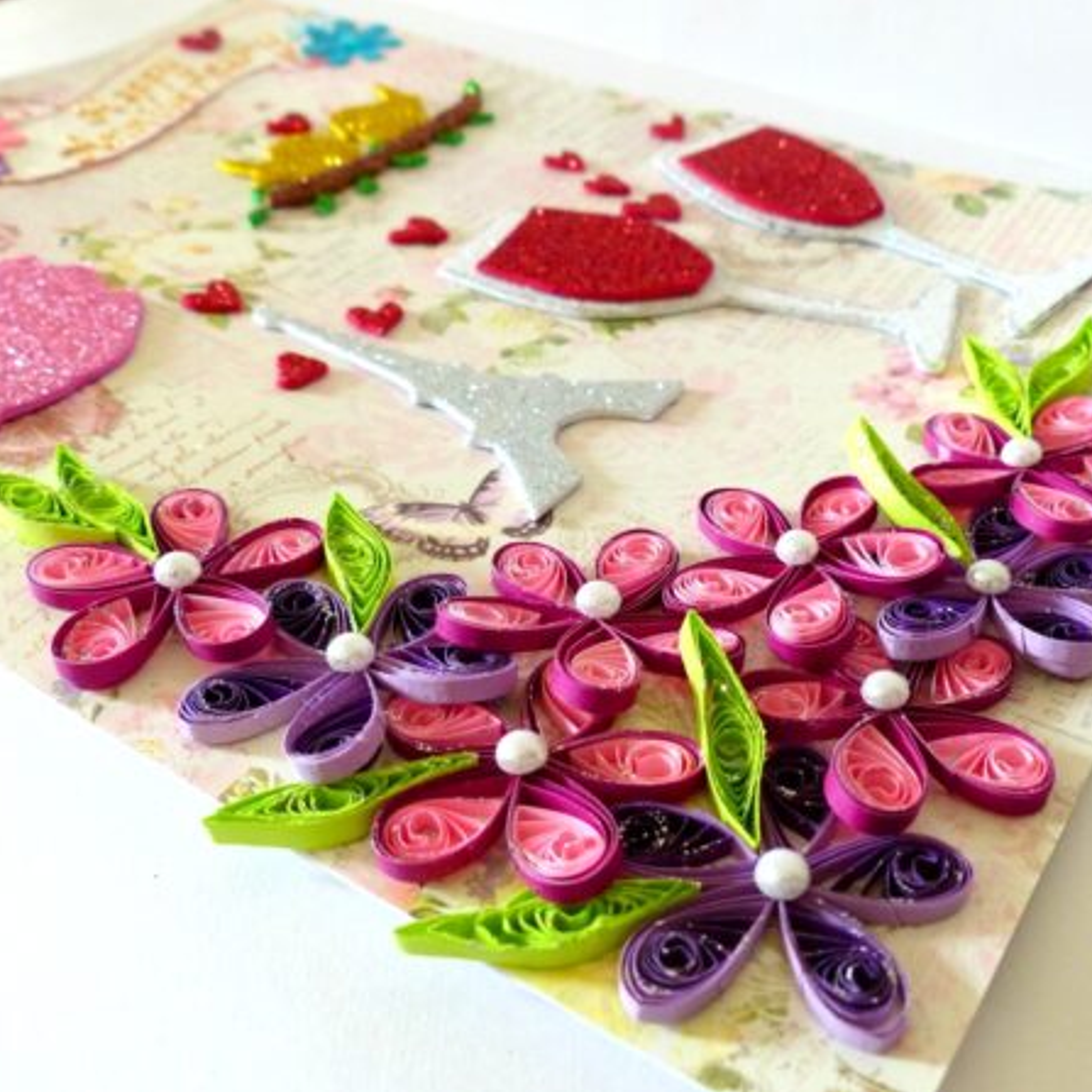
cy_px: 545
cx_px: 672
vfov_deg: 43.9
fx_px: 1356
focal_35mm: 38
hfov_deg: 43.6
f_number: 2.8
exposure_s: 1/60
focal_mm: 5.7
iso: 320
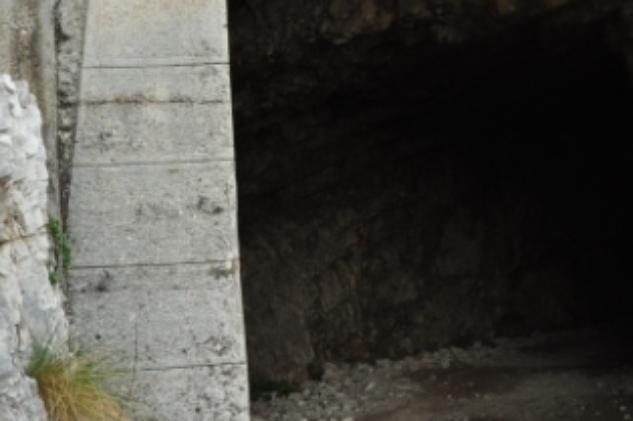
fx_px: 1546
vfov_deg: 15.3
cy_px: 16
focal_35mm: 88
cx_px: 532
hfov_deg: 22.7
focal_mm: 18
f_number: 8
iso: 320
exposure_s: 1/60
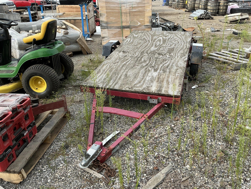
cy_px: 94
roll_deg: +1.2
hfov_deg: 63.4
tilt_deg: -25.9
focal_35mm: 28
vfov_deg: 49.7
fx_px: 203
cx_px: 126
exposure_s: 1/770
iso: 25
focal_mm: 3
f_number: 1.8
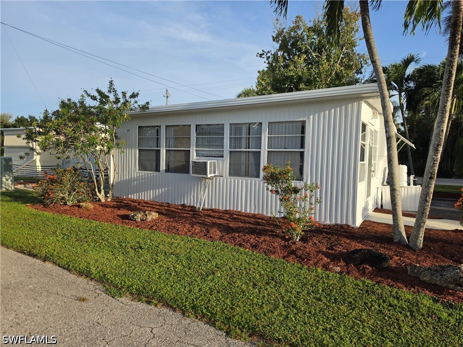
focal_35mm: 23
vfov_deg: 58.9
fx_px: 308
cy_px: 174
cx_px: 232
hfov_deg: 73.9
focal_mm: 6.5
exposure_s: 1/4648
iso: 64
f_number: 1.4
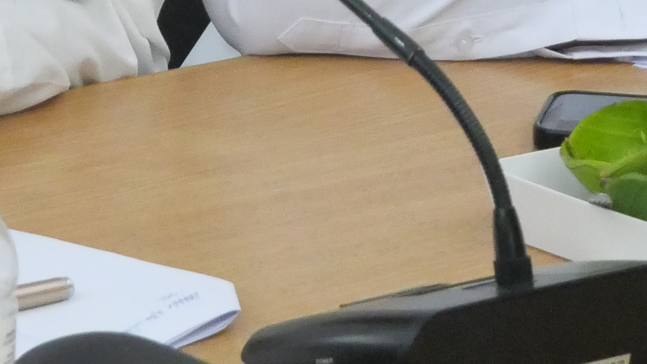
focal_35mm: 327
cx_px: -148
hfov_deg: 6.6
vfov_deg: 3.7
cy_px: -404
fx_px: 5610
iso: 3200
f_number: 5.4
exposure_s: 1/60
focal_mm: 38
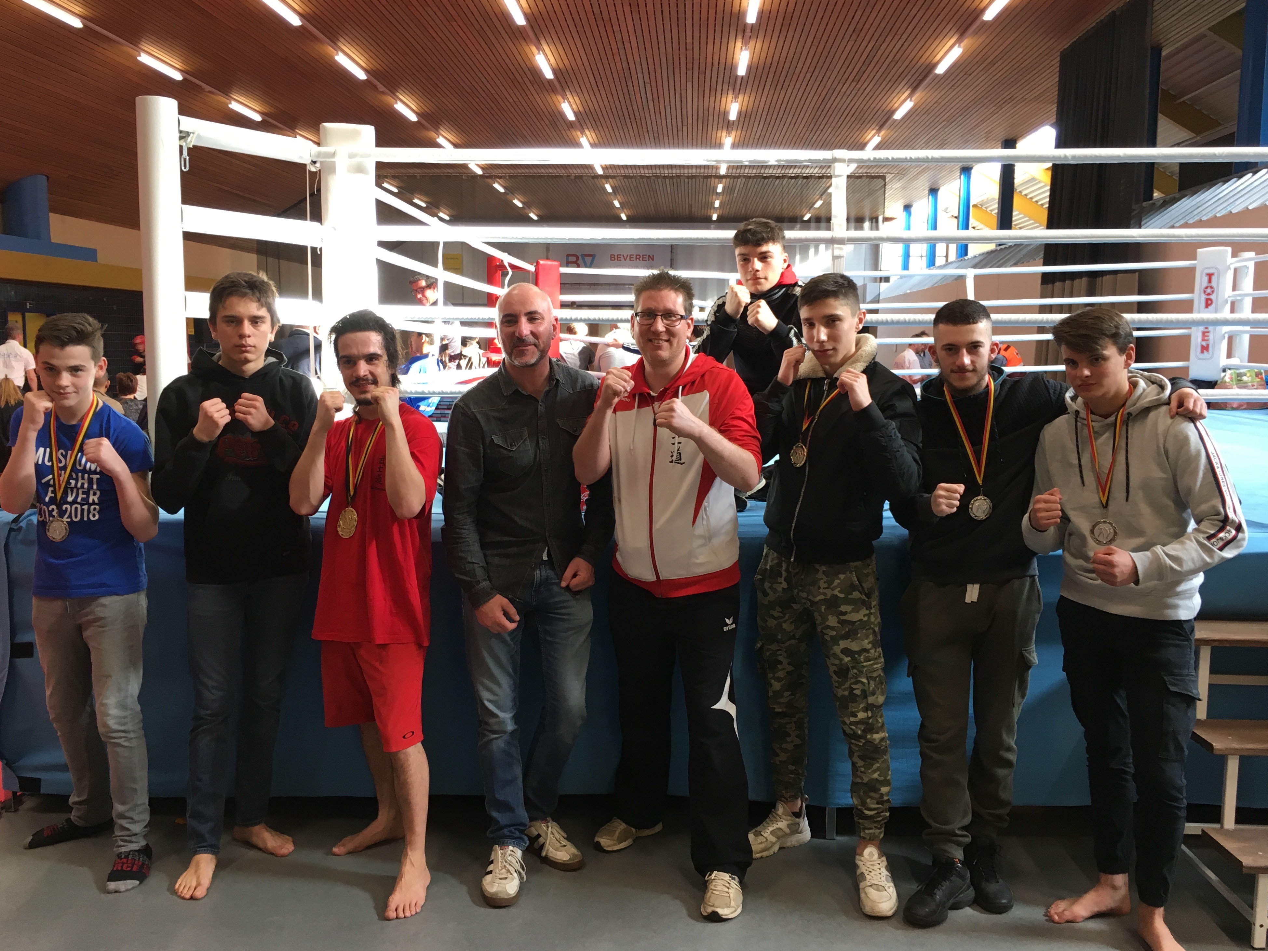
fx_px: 1099
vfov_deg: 46.8
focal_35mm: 30
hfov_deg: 60.0
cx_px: 619
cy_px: 473
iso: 64
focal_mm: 4.15
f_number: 2.2
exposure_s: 1/33
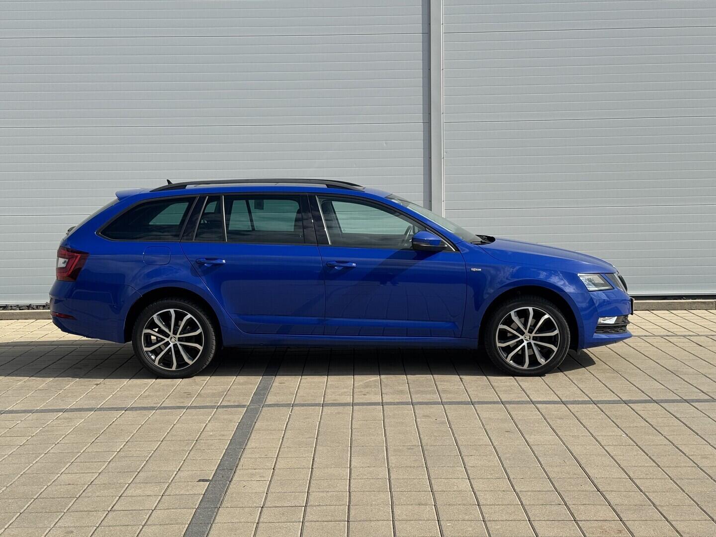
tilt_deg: -4.5
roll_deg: +0.4
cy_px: 268
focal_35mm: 48
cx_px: 358
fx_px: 993
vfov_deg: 30.3
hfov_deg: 39.7
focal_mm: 6.76
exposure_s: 1/4608
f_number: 1.78
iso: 64
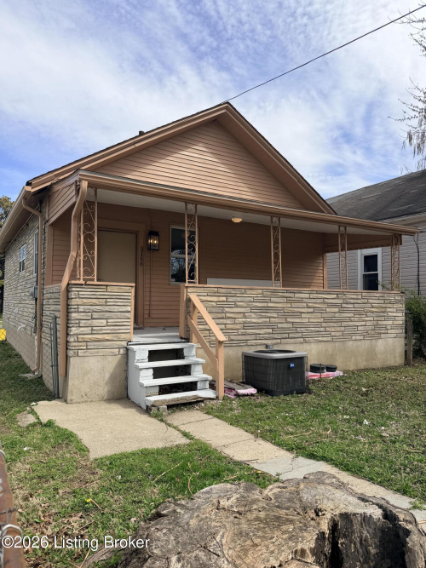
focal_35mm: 24
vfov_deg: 71.6
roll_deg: -0.3
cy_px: 284
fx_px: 394
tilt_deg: +2.6
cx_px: 213
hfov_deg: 56.8
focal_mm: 6.76
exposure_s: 1/4673
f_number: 1.78
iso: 80
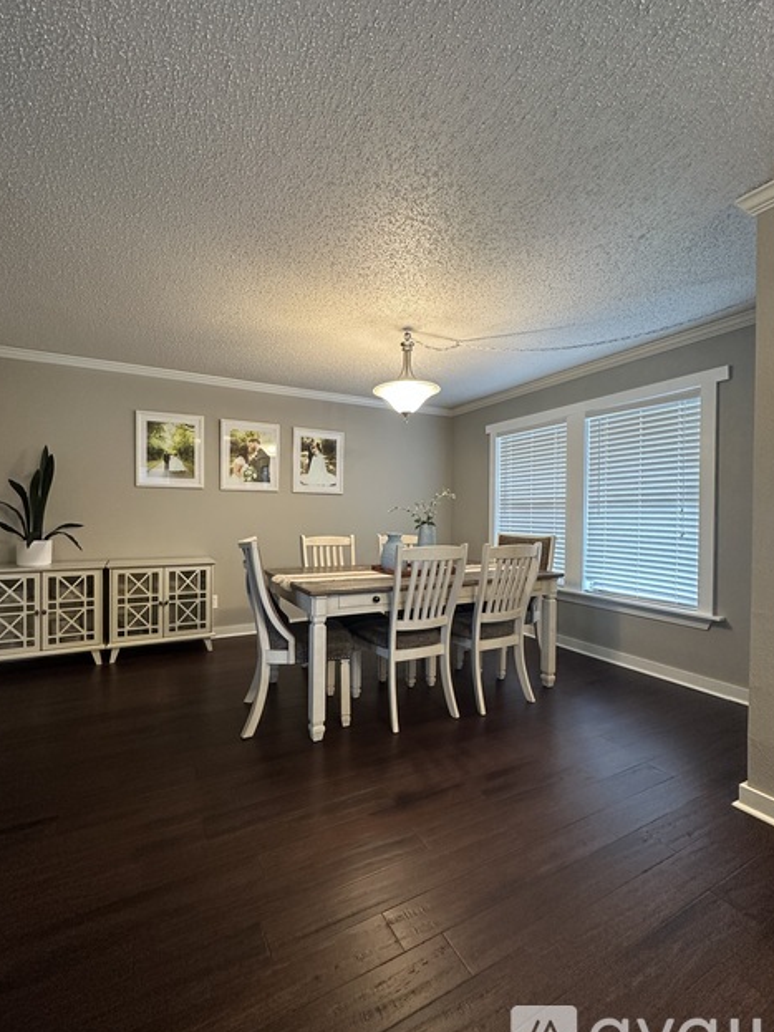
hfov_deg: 81.6
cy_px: 519
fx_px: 447
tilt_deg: +0.0
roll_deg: -0.9
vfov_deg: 98.2
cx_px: 365
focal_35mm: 15
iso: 250
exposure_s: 1/60
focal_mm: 2.22
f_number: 2.2
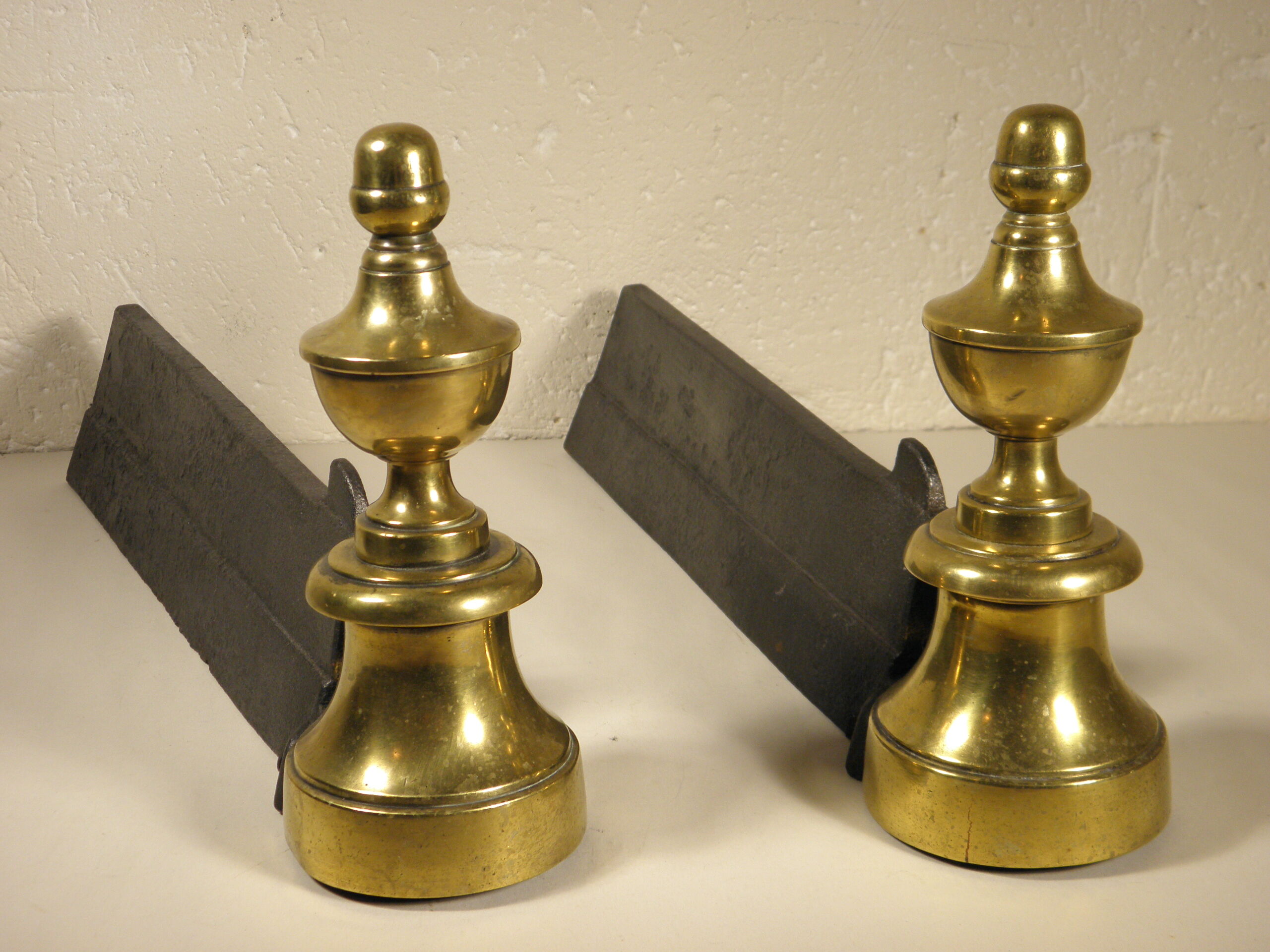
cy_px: 476
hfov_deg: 32.7
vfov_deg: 24.8
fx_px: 2165
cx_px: 635
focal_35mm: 59
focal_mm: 10.6
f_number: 4.1
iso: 125
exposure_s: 1/50
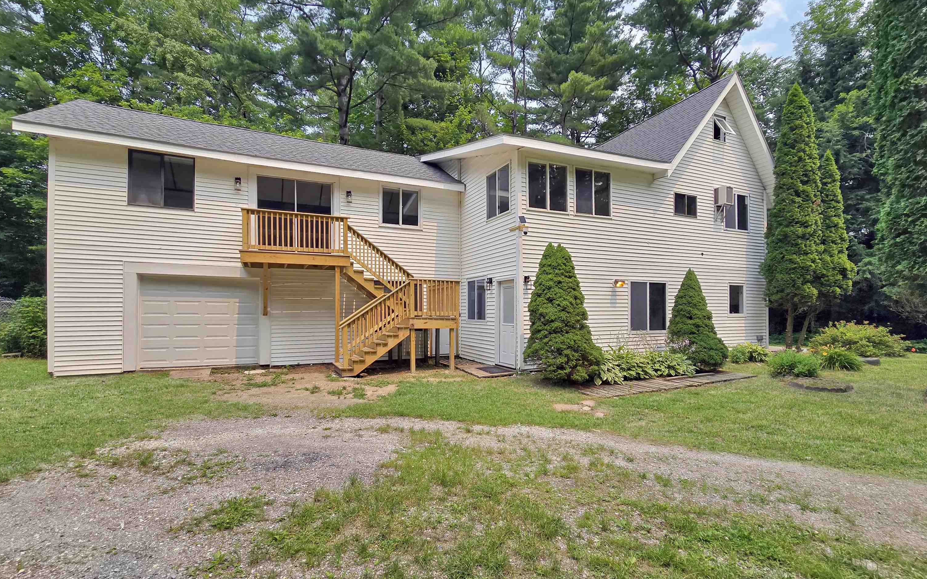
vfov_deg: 78.2
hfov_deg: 105.3
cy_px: 247
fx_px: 354
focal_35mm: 14
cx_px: 457
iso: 50
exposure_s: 1/1650
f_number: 2.2
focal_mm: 2.2
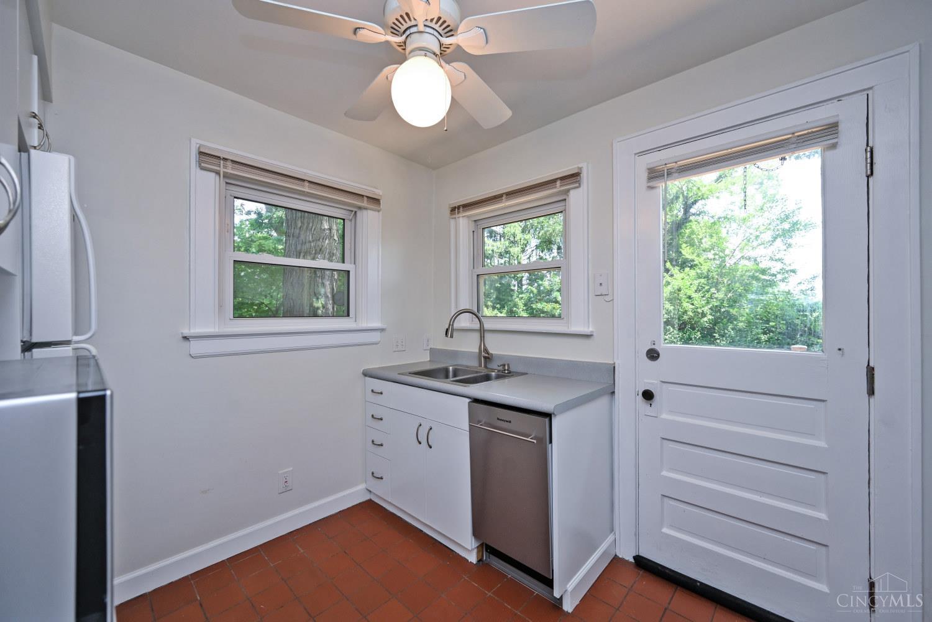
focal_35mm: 14
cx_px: 466
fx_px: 362
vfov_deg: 81.2
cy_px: 311
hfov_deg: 104.3
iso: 200
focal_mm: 14
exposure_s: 1/100
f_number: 5
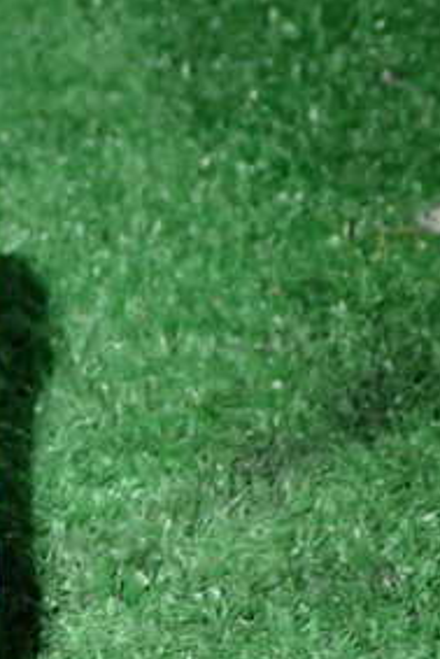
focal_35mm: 97
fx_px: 1776
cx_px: -184
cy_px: 484
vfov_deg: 20.9
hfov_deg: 13.4
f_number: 9
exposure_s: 1/40
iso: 320
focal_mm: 7.84
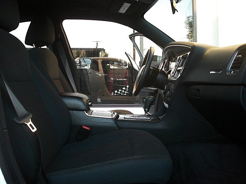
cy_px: 92
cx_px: 123
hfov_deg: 51.4
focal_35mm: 36
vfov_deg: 39.7
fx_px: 256
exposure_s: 1/80
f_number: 2.8
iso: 400
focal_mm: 6.3
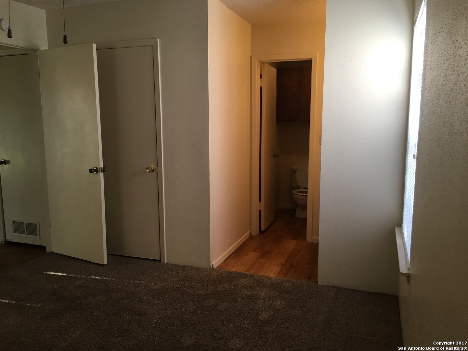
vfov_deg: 48.2
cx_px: 234
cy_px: 176
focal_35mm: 29
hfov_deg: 61.7
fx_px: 392
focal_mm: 4.15
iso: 32
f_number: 2.2
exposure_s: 1/30
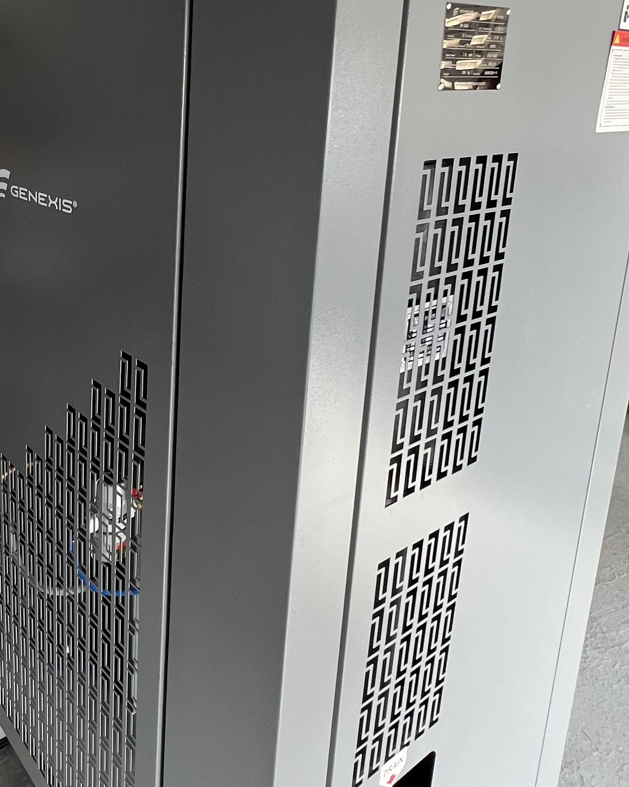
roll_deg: -0.9
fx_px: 675
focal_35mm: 29
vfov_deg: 58.3
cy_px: 231
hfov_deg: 46.6
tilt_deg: -13.5
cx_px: 101
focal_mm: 1.57
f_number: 1.8
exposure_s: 1/99
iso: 125
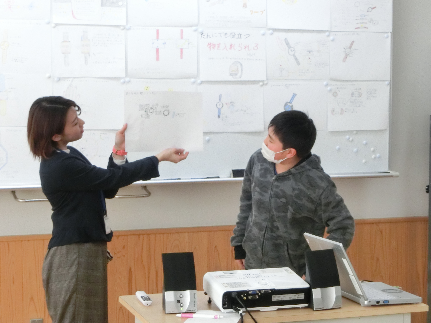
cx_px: 216
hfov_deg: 23.0
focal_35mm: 85
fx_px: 1058
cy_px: 162
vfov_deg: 17.4
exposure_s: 1/30
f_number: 12.7
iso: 800
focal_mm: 15.16
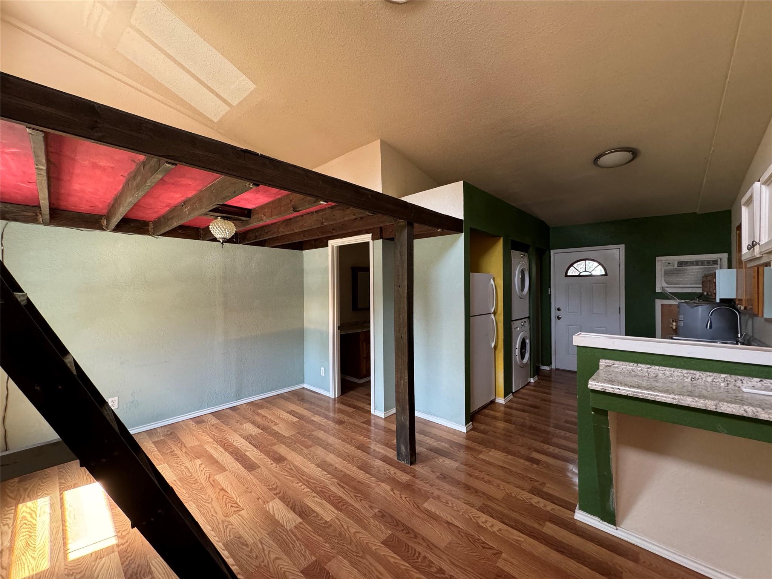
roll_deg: -0.2
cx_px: 386
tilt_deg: -1.9
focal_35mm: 14
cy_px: 290
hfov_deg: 102.1
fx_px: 312
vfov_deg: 85.7
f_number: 2.2
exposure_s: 1/85
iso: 320
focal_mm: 2.22
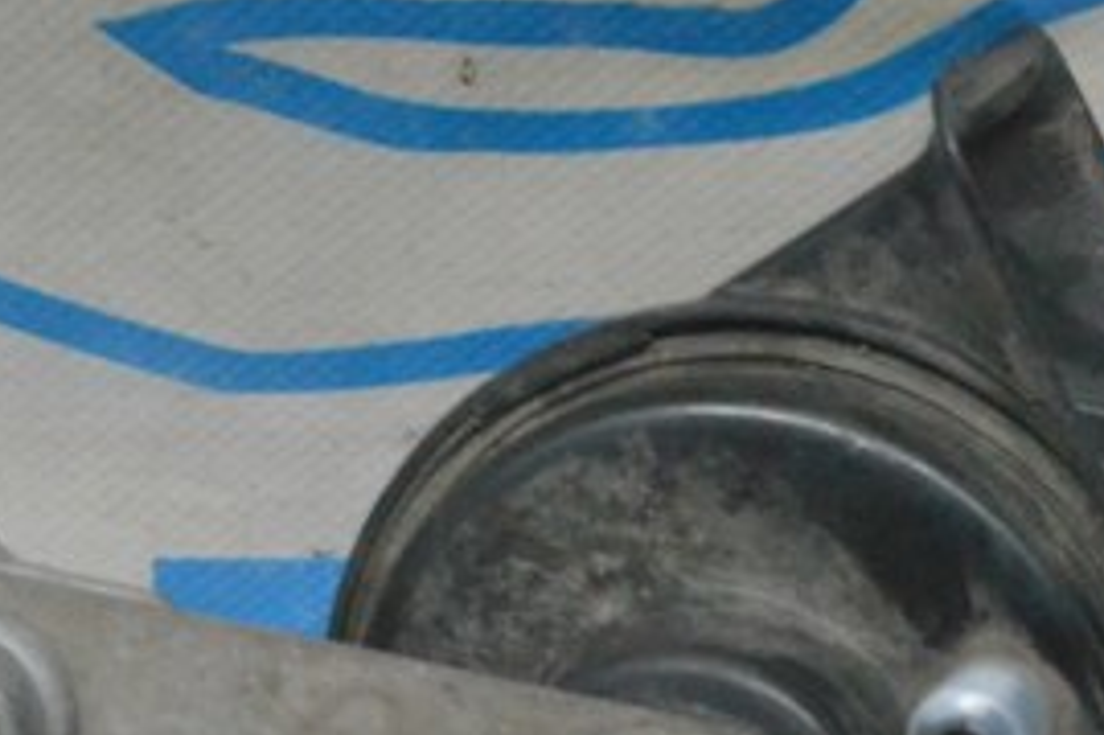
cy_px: 669
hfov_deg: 17.9
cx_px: 369
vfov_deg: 11.9
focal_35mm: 114
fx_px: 3494
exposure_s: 1/160
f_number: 10
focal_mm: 32
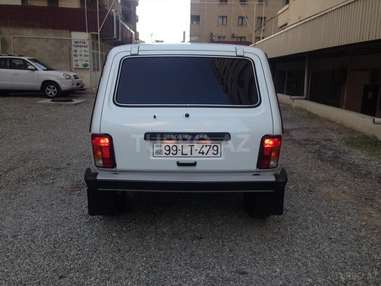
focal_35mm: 33
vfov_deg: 42.9
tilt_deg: -10.5
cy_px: 143
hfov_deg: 55.4
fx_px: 363
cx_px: 190
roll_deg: -1.3
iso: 64
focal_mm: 4.12
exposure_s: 1/120
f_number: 2.4
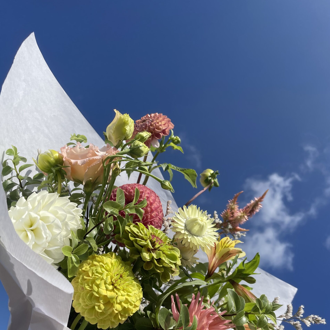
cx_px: 164
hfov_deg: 52.5
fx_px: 334
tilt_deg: +54.1
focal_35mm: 31
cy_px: 208
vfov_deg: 51.9
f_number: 1.6
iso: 32
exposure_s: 1/5291
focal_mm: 4.2
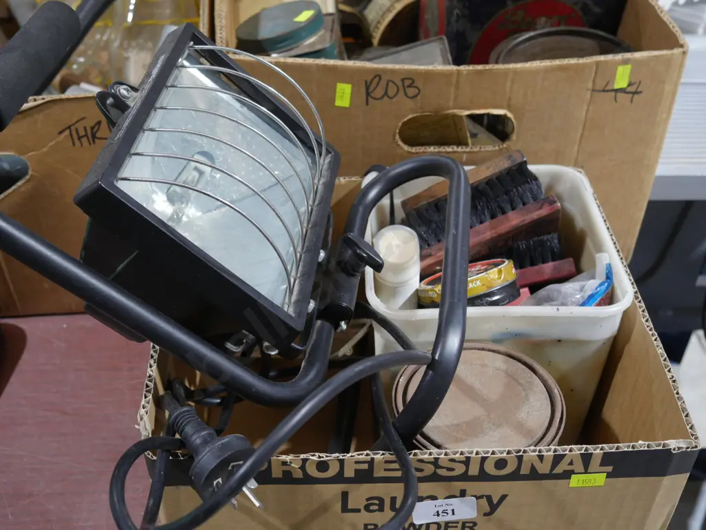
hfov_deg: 46.8
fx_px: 816
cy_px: 265
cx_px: 353
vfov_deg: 36.0
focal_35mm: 40
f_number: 4.5
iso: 1000
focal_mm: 20
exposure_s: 1/60
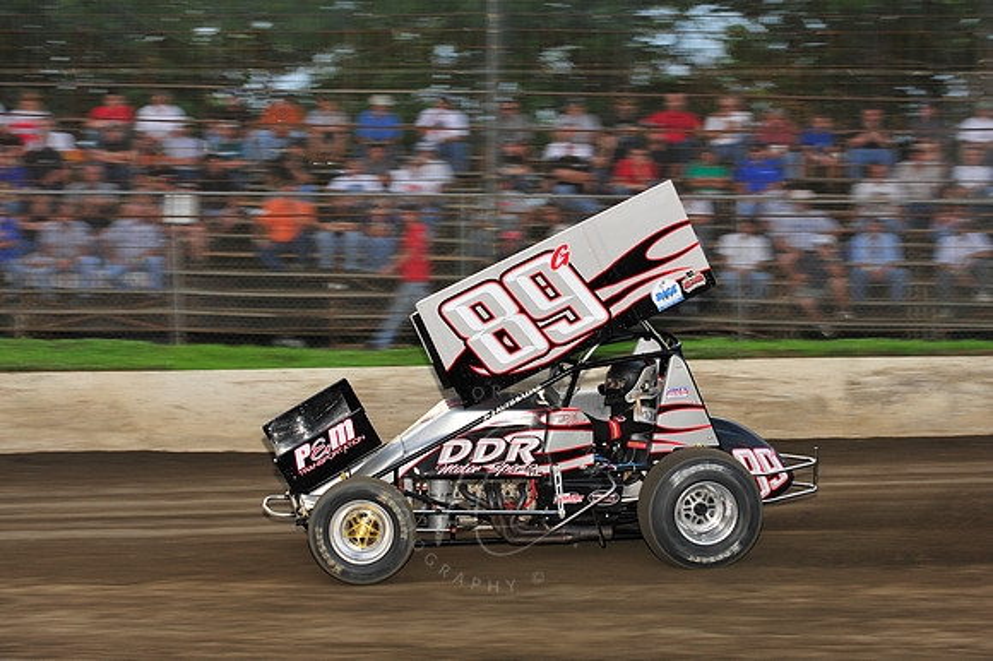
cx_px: 496
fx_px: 2894
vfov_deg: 13.0
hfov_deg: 19.5
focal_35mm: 105
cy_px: 330
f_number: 7.1
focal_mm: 105
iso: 640
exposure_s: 1/320
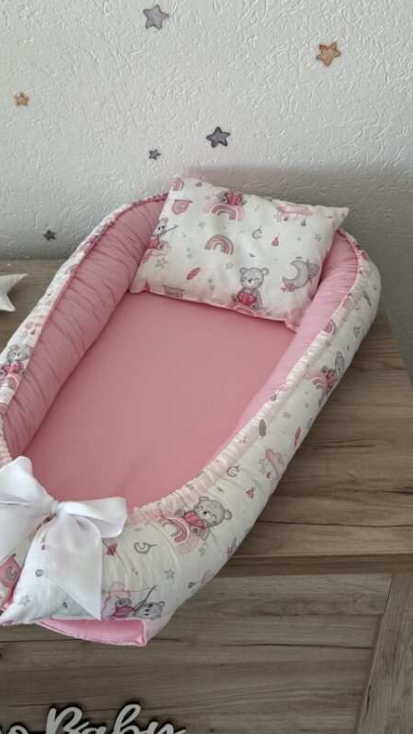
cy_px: 368
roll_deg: +1.0
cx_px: 135
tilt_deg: -39.9
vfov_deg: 39.2
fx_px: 1032
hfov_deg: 22.5
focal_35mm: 53
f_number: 1.78
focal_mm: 6.76
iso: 50
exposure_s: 1/121
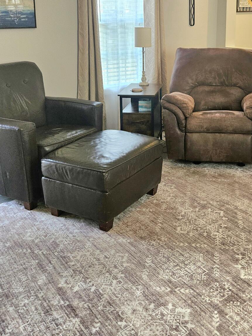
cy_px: 79
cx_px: 168
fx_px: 388
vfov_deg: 45.0
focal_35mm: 40
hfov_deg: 35.6
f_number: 1.8
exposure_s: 1/120
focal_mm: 5.4
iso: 100
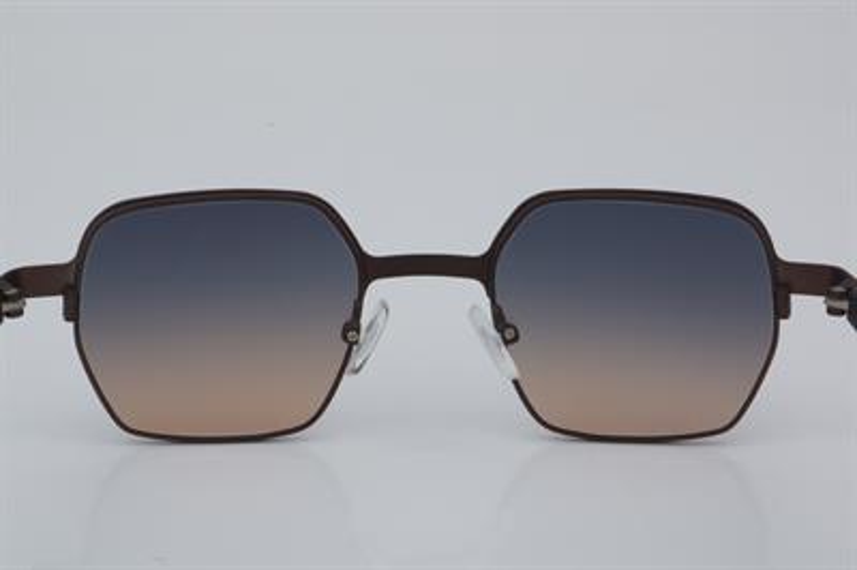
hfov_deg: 24.6
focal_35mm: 82
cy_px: 285
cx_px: 428
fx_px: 1962
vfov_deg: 16.5
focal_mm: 55
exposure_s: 1/4
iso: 100
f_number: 32
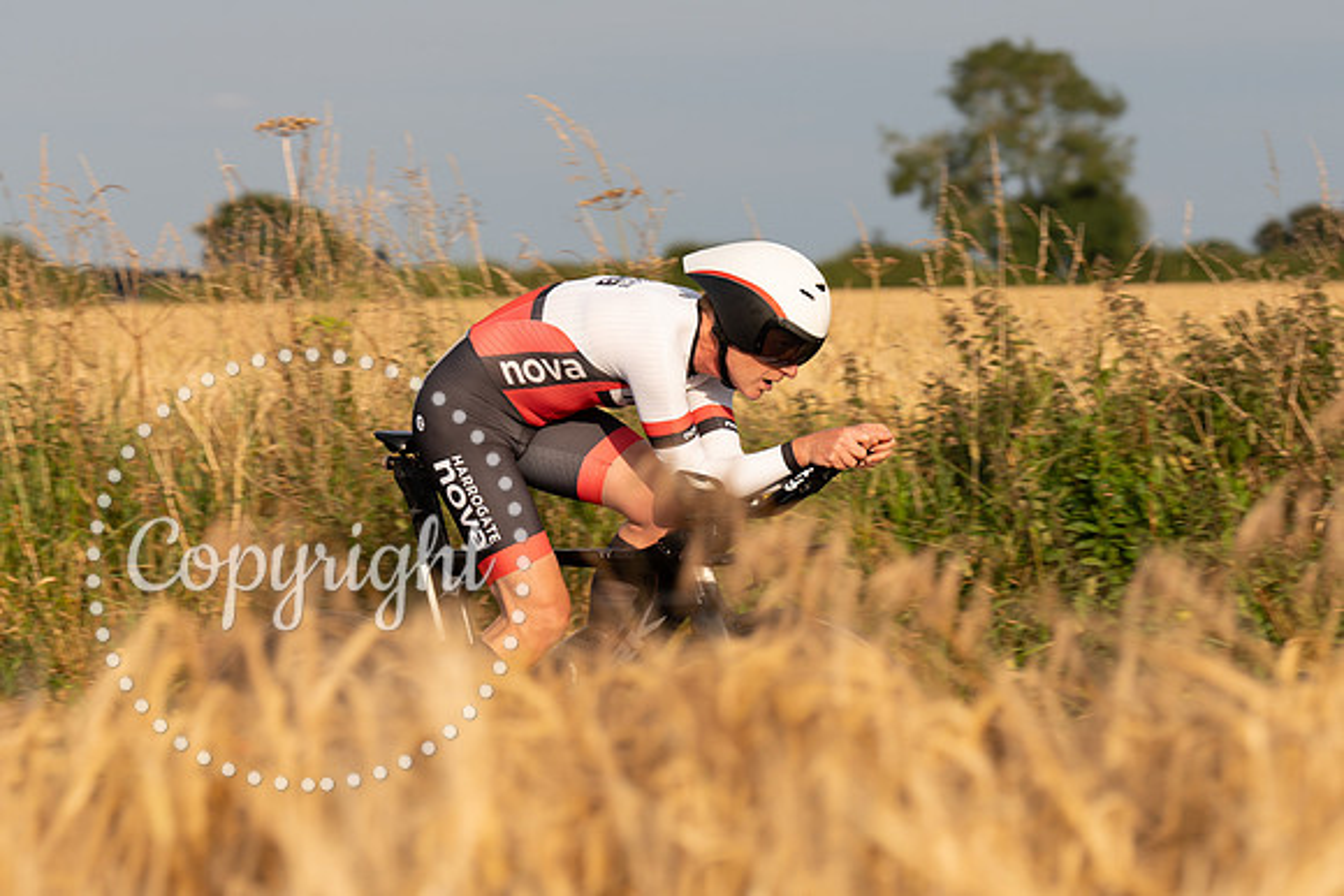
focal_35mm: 168
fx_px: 6269
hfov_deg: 12.2
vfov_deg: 8.2
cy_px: 392
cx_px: 630
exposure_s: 1/800
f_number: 4.5
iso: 160
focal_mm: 111
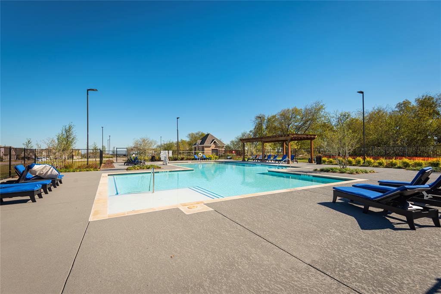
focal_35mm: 16
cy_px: 147
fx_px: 196
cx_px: 220
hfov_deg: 96.7
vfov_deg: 73.8
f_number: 7.1
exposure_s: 1/320
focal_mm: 16
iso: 100
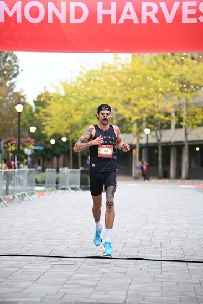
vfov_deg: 19.6
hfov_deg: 13.2
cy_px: 152
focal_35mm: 104
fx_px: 879
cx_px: 102
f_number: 2.8
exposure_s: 1/640
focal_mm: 104
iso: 1250
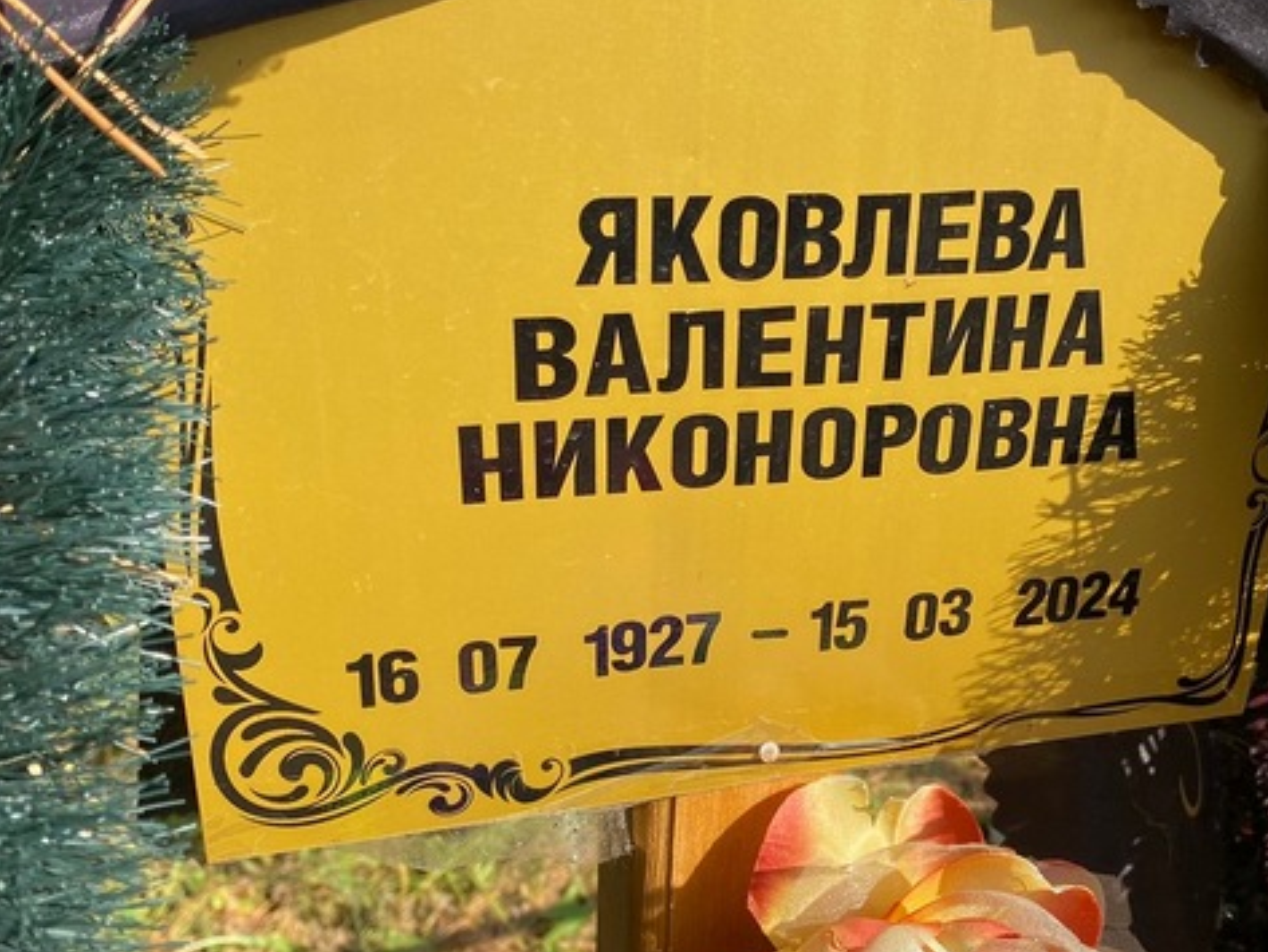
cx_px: 855
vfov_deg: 32.6
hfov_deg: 42.3
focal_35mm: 44
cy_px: 625
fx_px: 1612
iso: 32
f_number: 1.8
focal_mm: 4.25
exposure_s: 1/1147
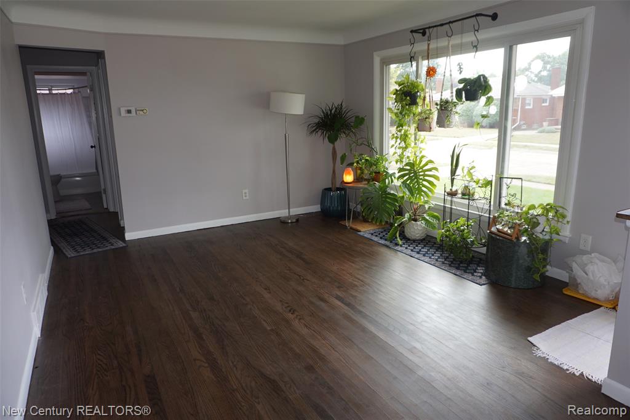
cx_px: 315
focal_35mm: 24
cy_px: 210
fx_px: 420
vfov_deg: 53.1
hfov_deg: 73.8
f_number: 4
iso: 160
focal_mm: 16
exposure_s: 1/60
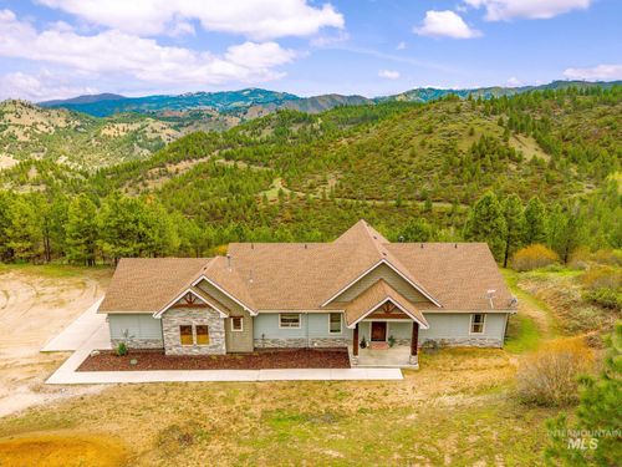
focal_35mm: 24
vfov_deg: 56.8
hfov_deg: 71.6
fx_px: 431
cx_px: 311
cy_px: 234
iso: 100
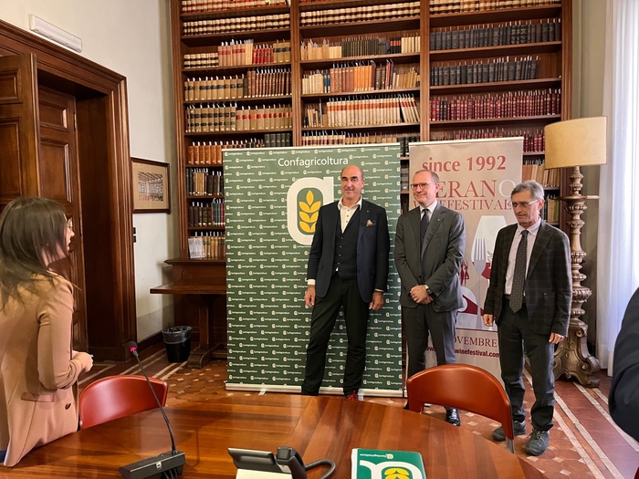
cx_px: 320
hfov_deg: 67.3
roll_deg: +0.8
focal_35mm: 26
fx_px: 480
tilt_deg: -2.9
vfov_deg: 53.1
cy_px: 240
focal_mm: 5.1
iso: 320
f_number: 1.6
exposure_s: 1/50
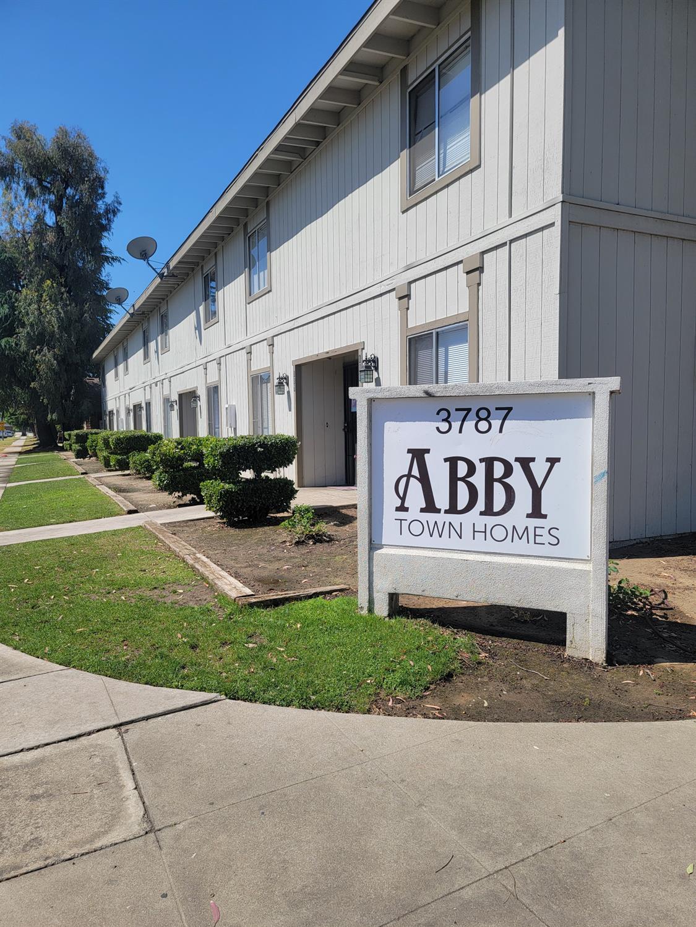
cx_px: 348
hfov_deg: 56.8
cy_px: 464
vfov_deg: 71.6
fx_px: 643
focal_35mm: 24
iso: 16
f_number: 1.8
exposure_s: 1/1154
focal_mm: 6.7
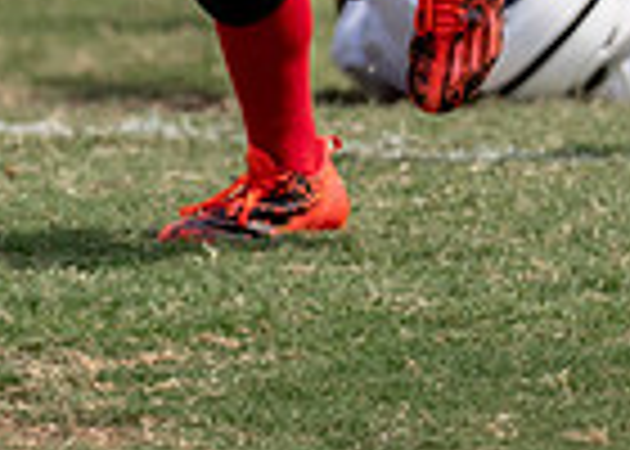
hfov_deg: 1.7
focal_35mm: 1219
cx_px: -659
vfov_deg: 1.2
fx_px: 21811
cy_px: -188
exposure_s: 1/2500
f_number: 2.8
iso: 100
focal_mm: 200
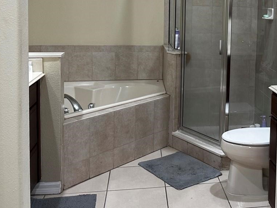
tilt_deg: -4.6
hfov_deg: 36.3
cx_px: 238
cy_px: 43
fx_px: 400
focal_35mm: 50
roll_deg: -2.5
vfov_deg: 28.5
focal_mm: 6.86
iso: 200
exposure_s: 1/60
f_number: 1.78
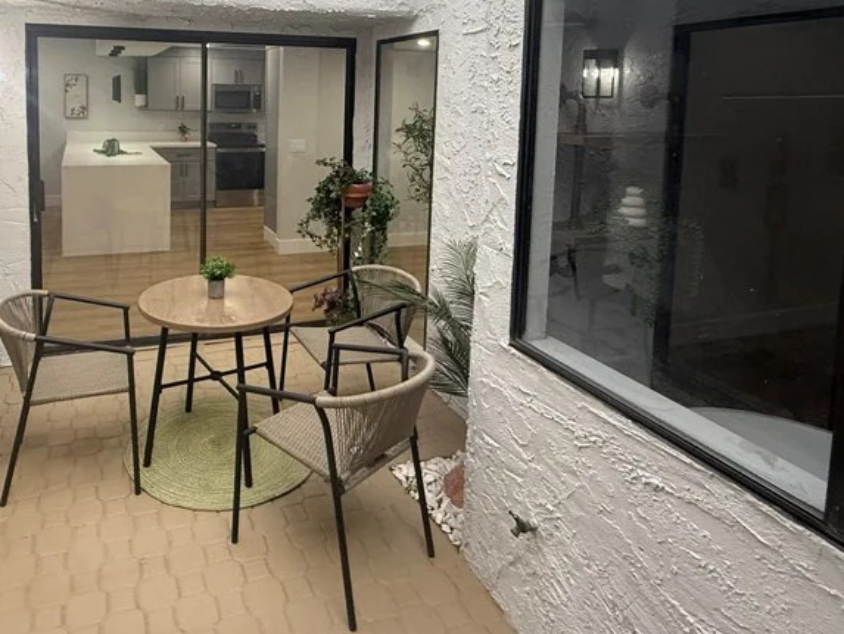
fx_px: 610
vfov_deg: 52.3
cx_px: 270
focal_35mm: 25
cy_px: 152
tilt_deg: -5.0
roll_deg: -0.5
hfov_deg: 67.1
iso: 250
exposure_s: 1/120
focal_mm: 2.22
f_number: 2.2
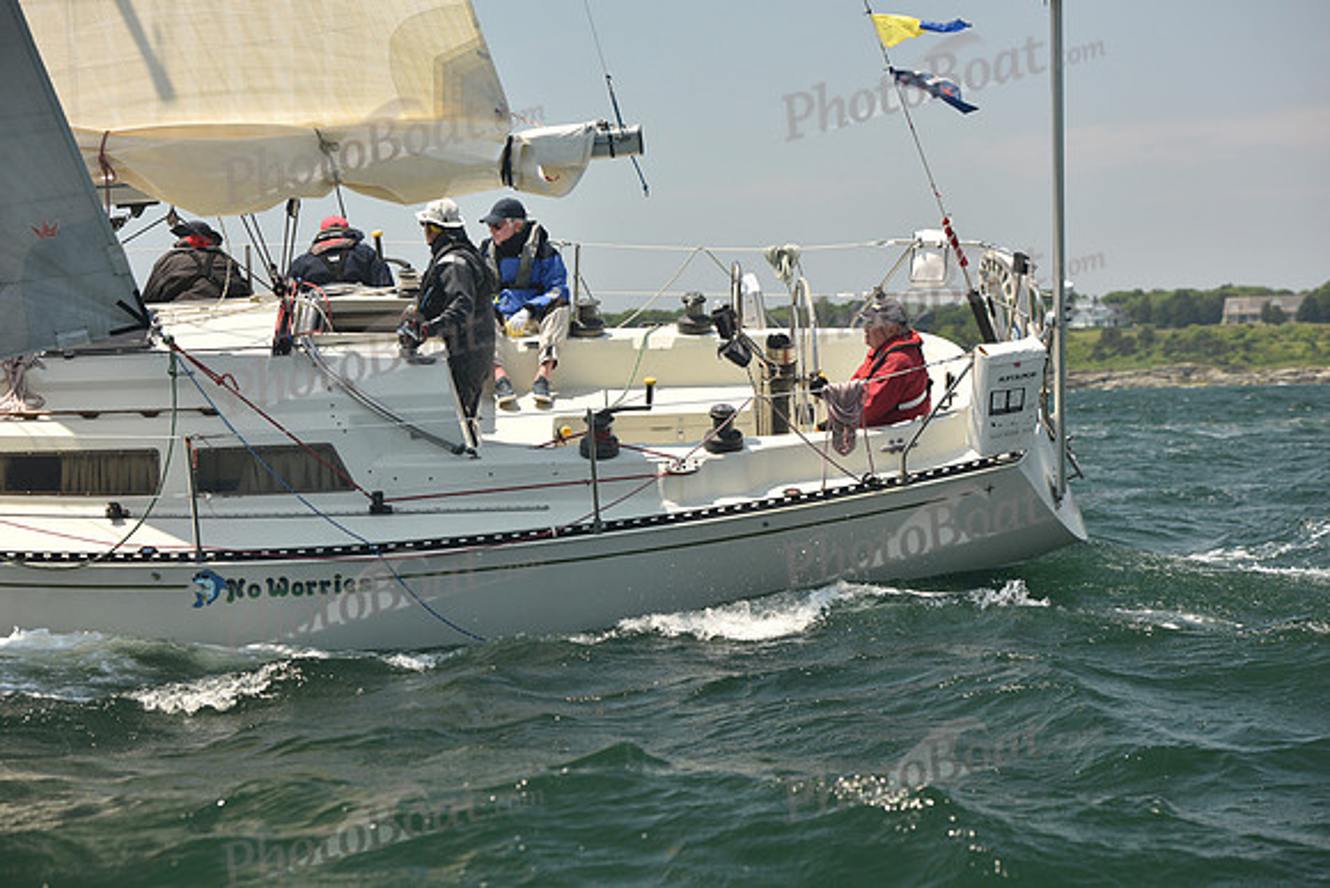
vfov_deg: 16.1
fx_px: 3141
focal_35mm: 85
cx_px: 665
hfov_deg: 23.9
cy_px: 444
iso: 250
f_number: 5
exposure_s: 1/640
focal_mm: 85
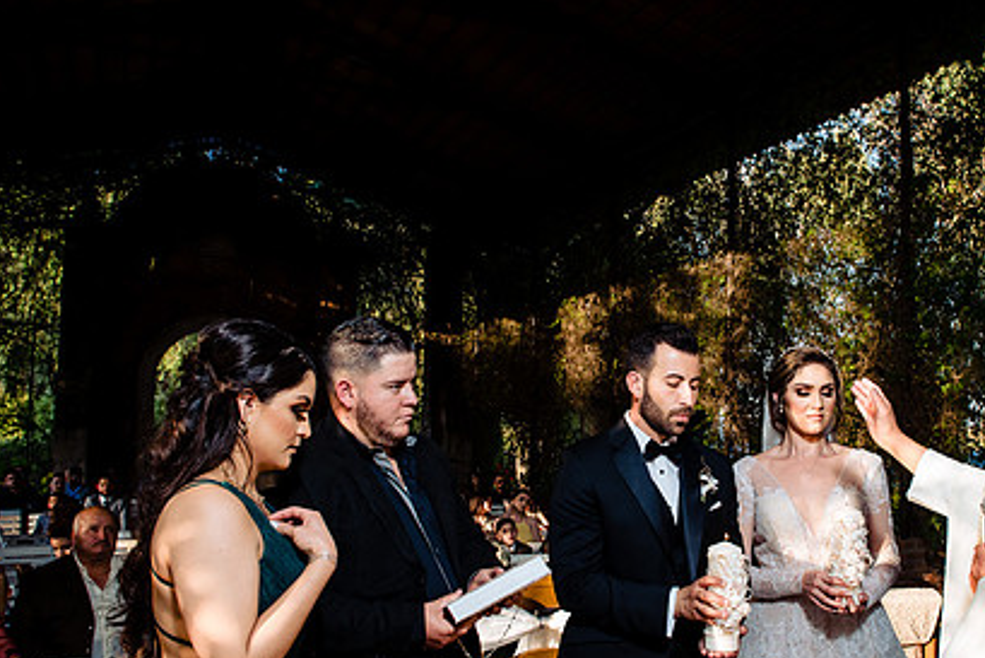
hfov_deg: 54.8
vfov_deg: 38.8
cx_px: 648
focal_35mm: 34
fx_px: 931
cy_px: 384
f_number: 7.1
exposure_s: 1/200
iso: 800
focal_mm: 24
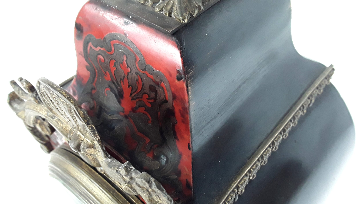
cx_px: 179
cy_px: 125
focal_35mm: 30
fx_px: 288
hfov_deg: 64.3
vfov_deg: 38.7
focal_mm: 2.91
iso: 125
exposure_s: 1/33
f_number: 1.9
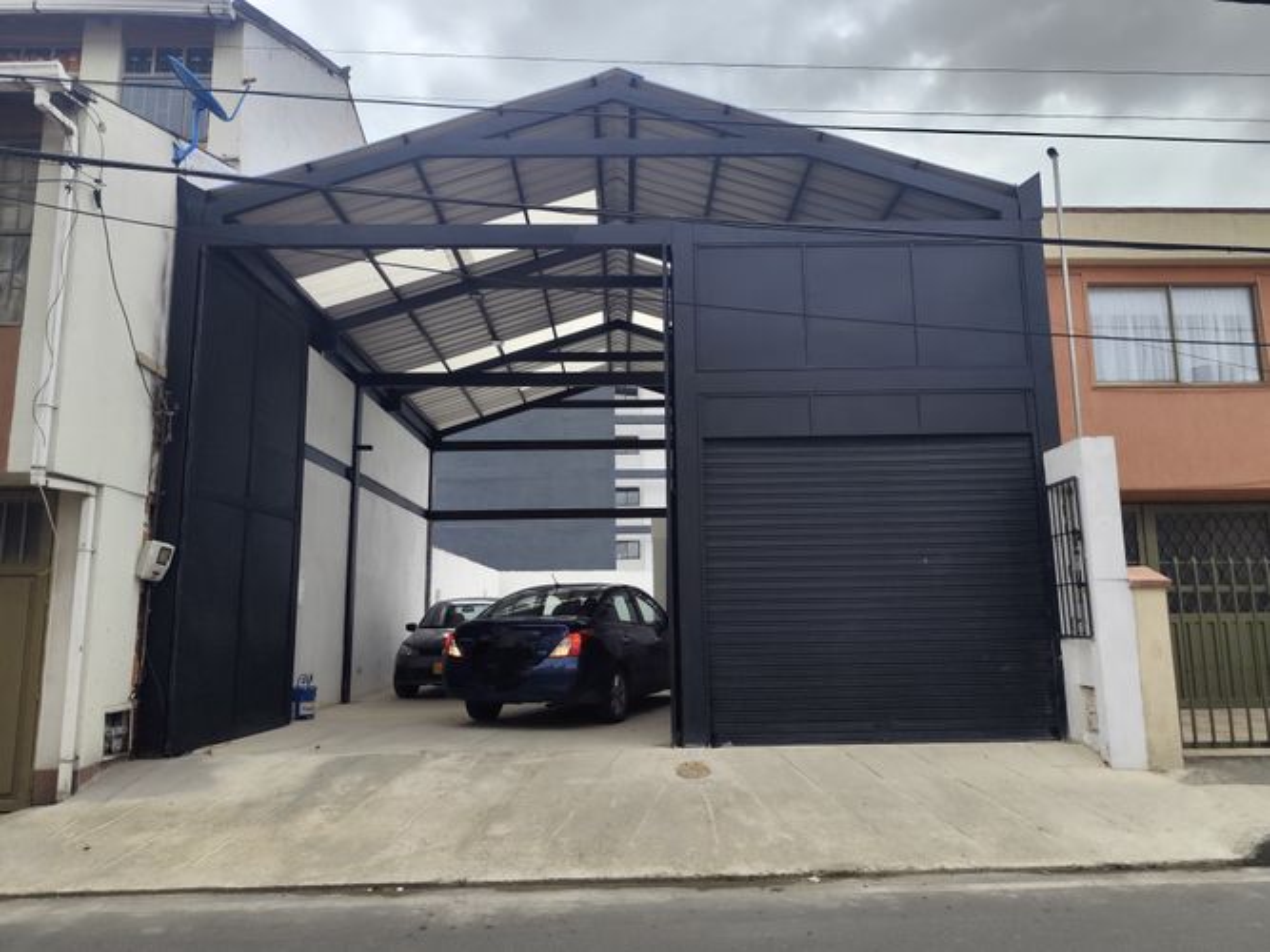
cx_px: 635
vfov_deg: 58.9
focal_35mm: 23
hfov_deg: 73.9
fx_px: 844
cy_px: 476
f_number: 1.65
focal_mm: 6.19
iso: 50
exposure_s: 1/1139
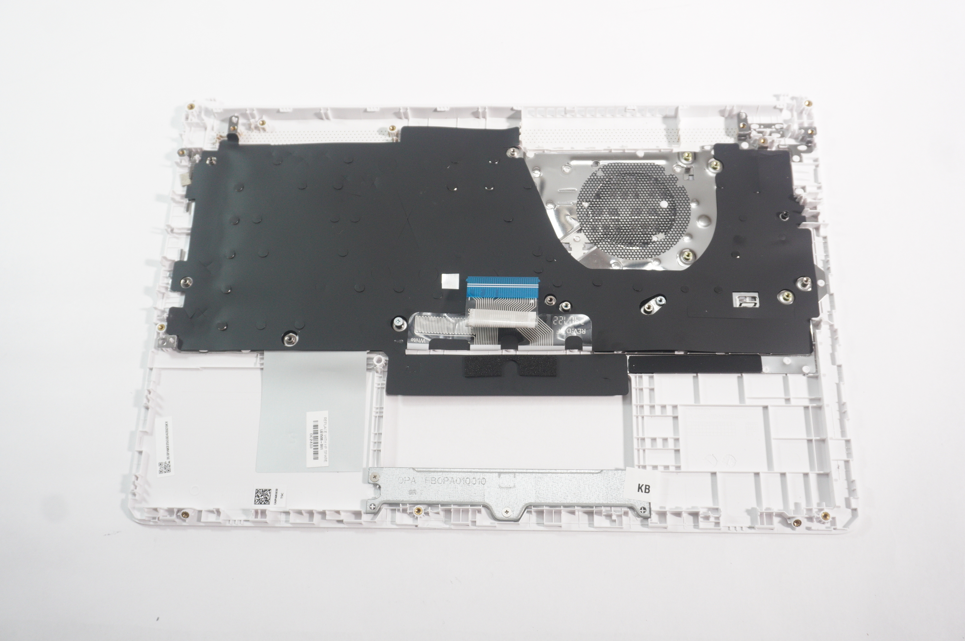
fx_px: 964
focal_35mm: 36
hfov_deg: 53.2
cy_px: 320
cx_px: 482
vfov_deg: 36.8
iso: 800
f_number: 5.6
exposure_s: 1/30
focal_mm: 24
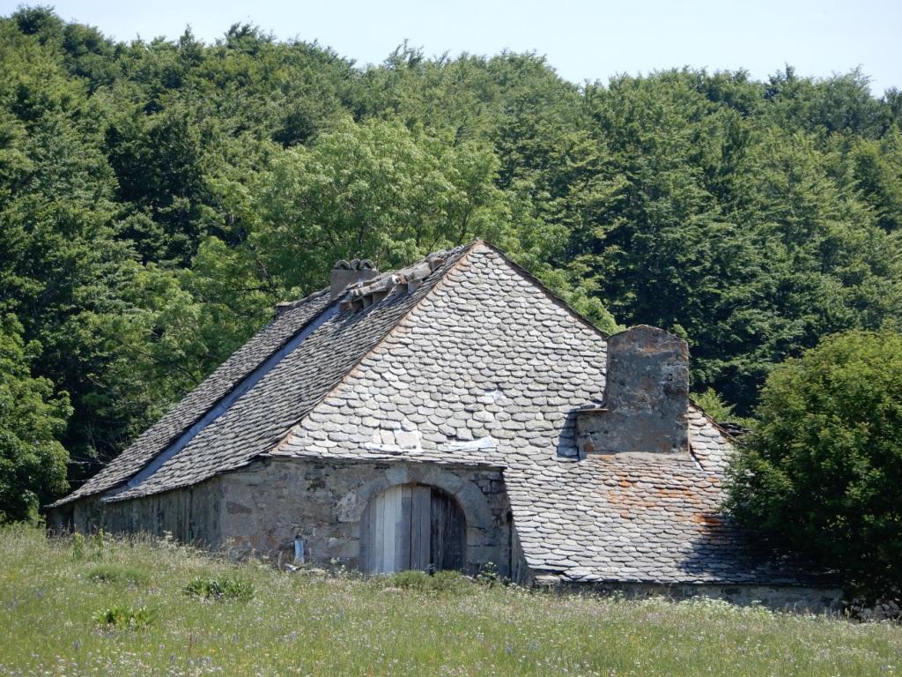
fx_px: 6514
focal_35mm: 250
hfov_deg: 7.9
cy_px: 338
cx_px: 451
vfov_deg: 5.9
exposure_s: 1/250
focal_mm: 44.6
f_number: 5.6
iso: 80
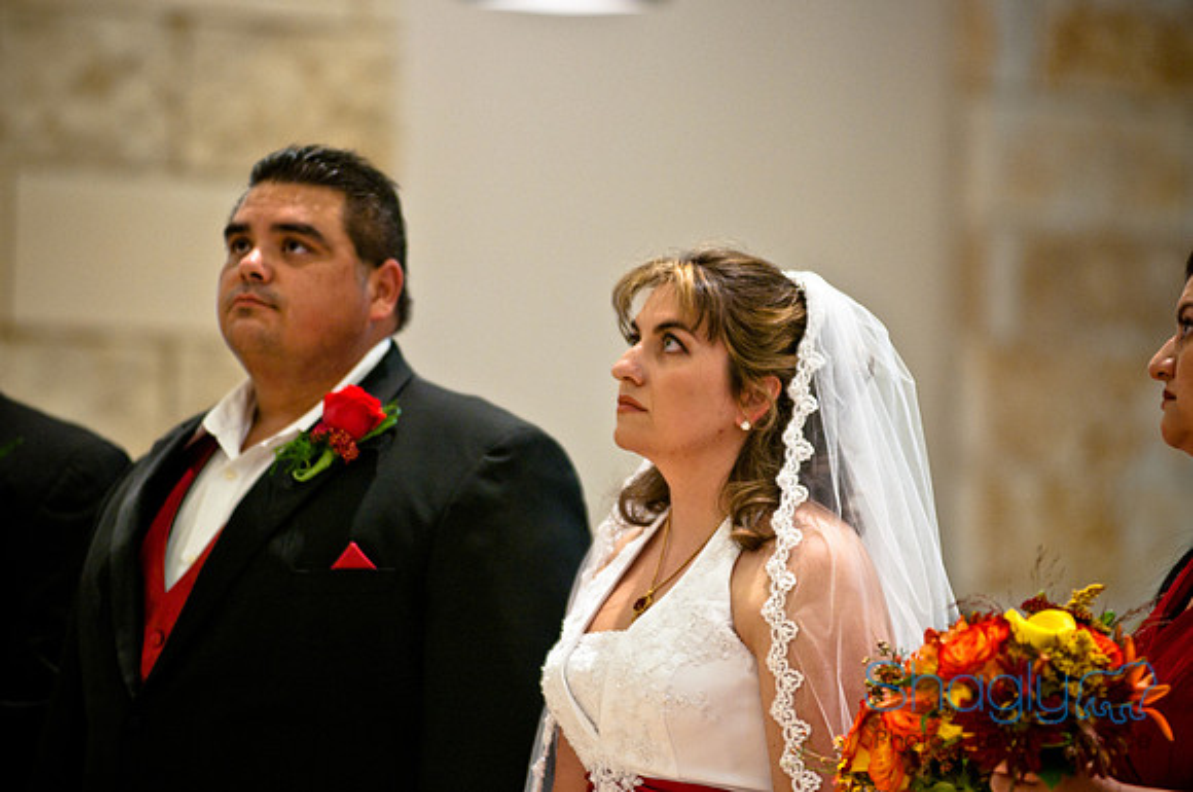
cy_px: 396
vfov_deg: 4.6
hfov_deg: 6.9
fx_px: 9928
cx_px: 596
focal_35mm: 300
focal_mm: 200
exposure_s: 1/100
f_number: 2.8
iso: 400
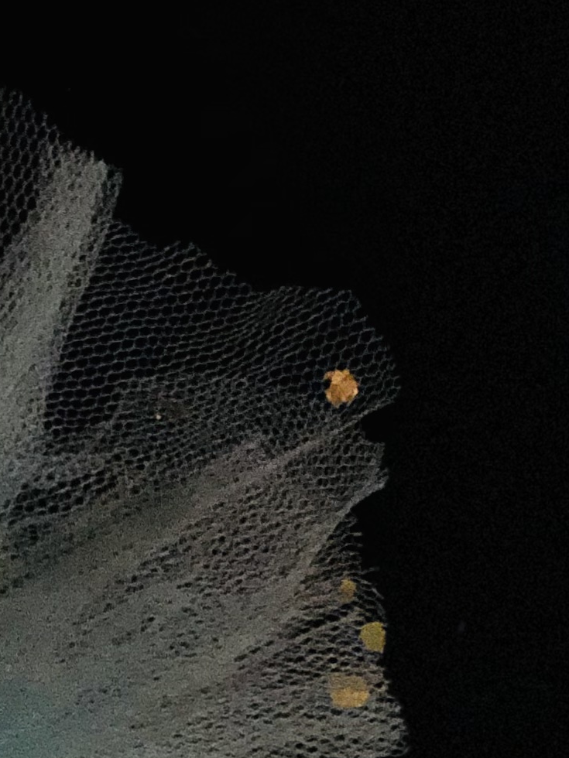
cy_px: 1524
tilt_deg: -49.8
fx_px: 4690
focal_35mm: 214
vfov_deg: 8.7
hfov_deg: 6.8
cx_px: -276
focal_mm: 6
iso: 160
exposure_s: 1/8
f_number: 2.4
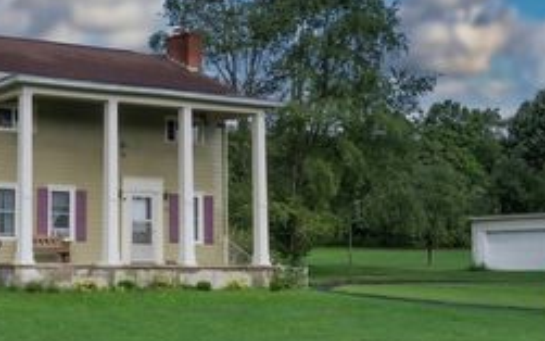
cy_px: 162
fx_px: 1144
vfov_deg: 16.9
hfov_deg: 25.7
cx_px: 26
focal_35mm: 77
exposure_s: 1/4000
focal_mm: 38
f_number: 4.5
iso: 500
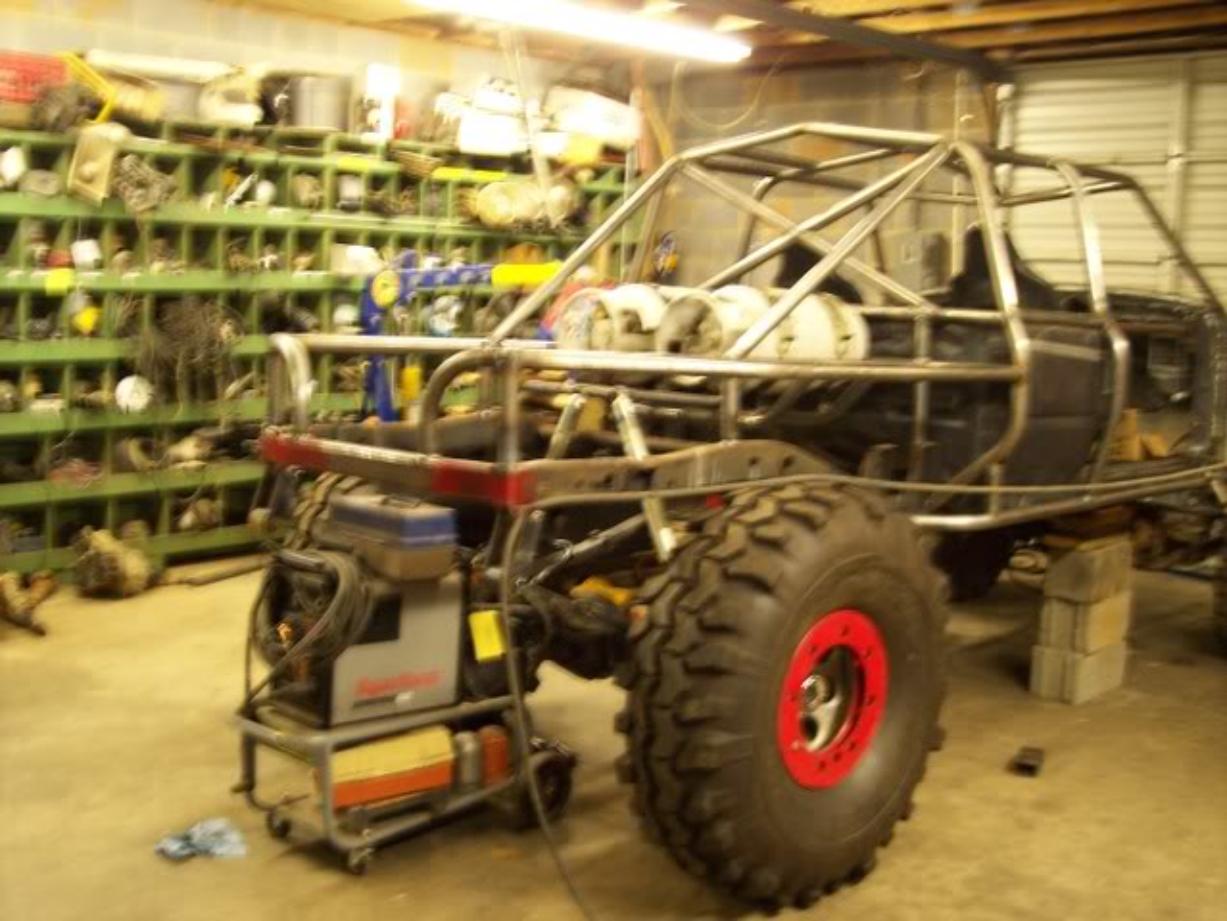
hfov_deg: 47.8
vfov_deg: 36.9
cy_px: 460
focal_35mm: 39
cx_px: 614
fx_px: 1383
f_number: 3.4
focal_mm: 8
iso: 100
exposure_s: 1/2
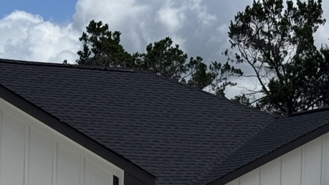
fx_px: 1430
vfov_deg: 7.2
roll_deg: -1.6
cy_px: 305
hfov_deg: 13.1
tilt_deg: -1.4
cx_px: 104
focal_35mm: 164
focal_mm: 6.76
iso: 64
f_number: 1.78
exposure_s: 1/9009
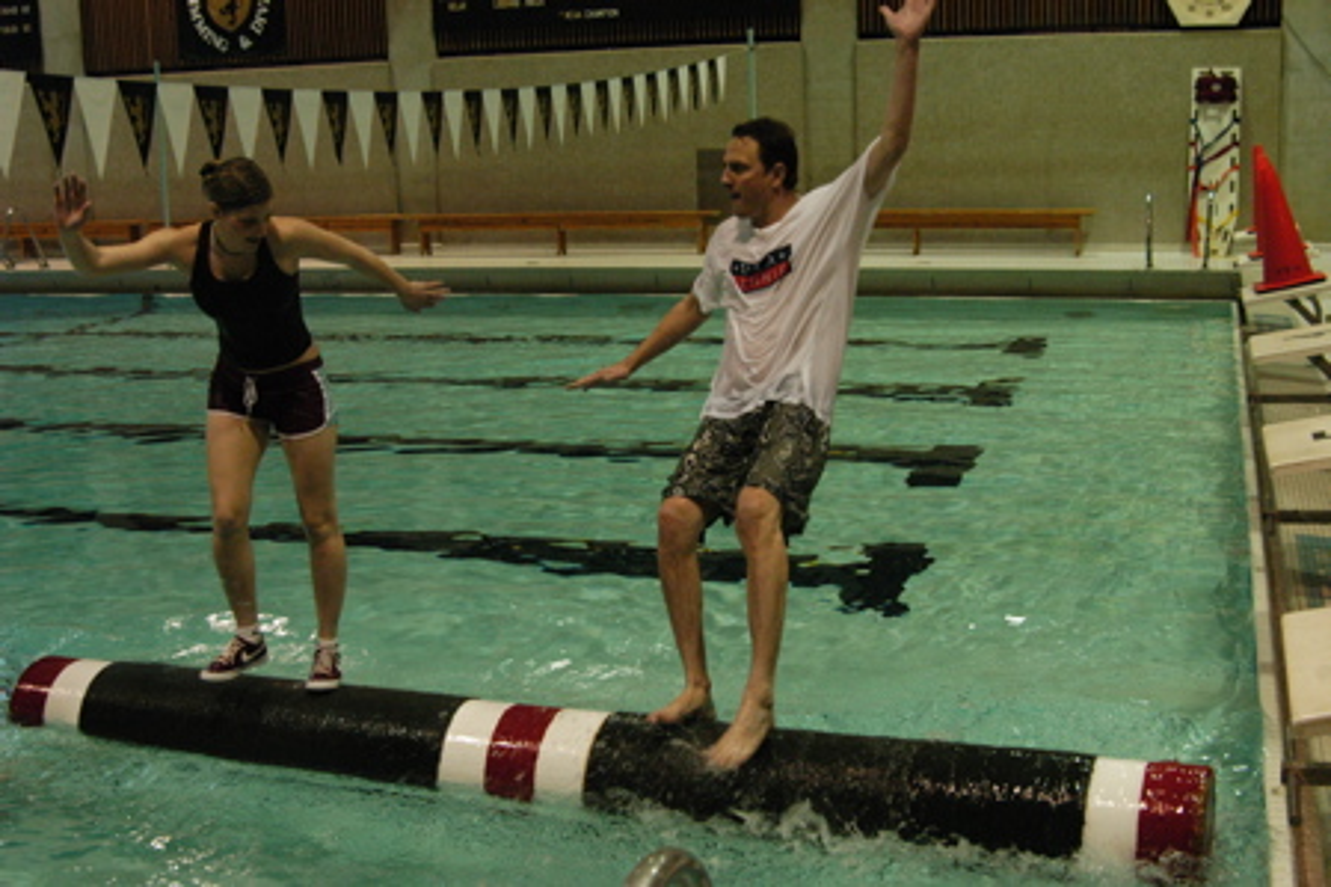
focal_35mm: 42
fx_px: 1552
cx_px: 666
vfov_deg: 31.9
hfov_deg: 46.4
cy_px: 444
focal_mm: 28
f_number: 4
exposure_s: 1/160
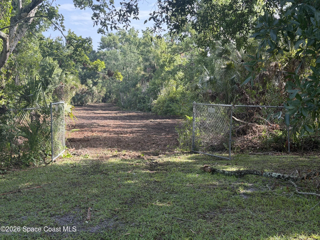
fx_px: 444
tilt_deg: -1.3
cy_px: 120
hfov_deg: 39.7
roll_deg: +0.2
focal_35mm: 48
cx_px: 160
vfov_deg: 30.3
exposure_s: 1/496
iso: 100
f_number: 1.78
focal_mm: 6.76
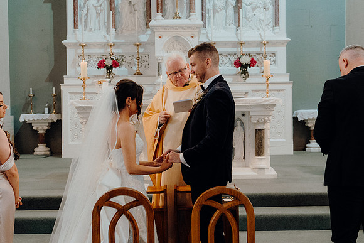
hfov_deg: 38.2
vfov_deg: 26.0
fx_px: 526
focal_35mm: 52
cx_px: 182
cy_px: 122
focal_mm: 35
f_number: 3.5
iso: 3200
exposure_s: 1/160
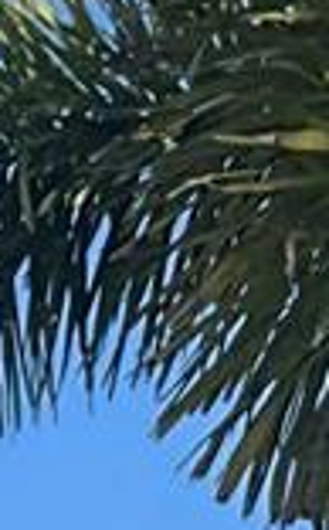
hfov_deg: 4.0
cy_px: 1362
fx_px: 4550
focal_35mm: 316
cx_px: -729
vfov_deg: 6.3
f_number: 1.8
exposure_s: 1/1342
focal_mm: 3
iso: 25
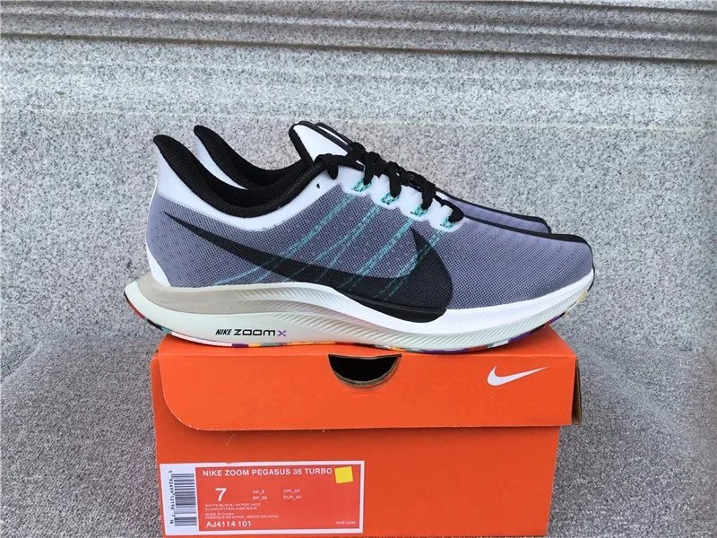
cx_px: 358
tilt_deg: -15.2
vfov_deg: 45.4
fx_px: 642
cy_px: 269
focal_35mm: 31
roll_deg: -1.1
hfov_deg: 58.4
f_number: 2.4
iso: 25
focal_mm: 3.3
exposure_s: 1/390
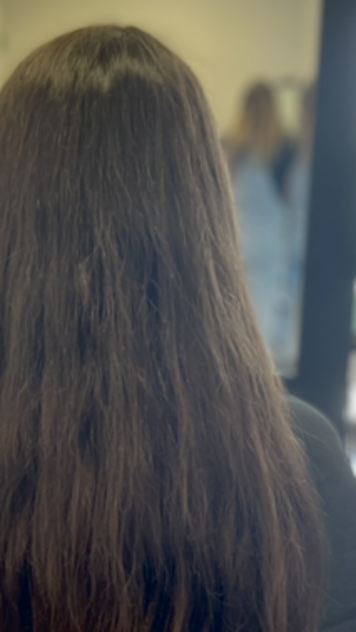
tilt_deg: -16.1
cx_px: 89
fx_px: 670
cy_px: 349
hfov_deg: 29.3
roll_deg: -0.5
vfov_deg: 50.4
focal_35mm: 40
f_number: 1.6
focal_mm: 4.2
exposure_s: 1/120
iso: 64
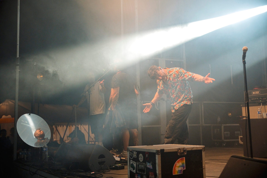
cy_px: 89
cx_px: 134
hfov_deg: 40.8
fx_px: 359
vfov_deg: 27.9
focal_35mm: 48
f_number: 2.8
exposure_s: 1/800
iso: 3200
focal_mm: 48.4
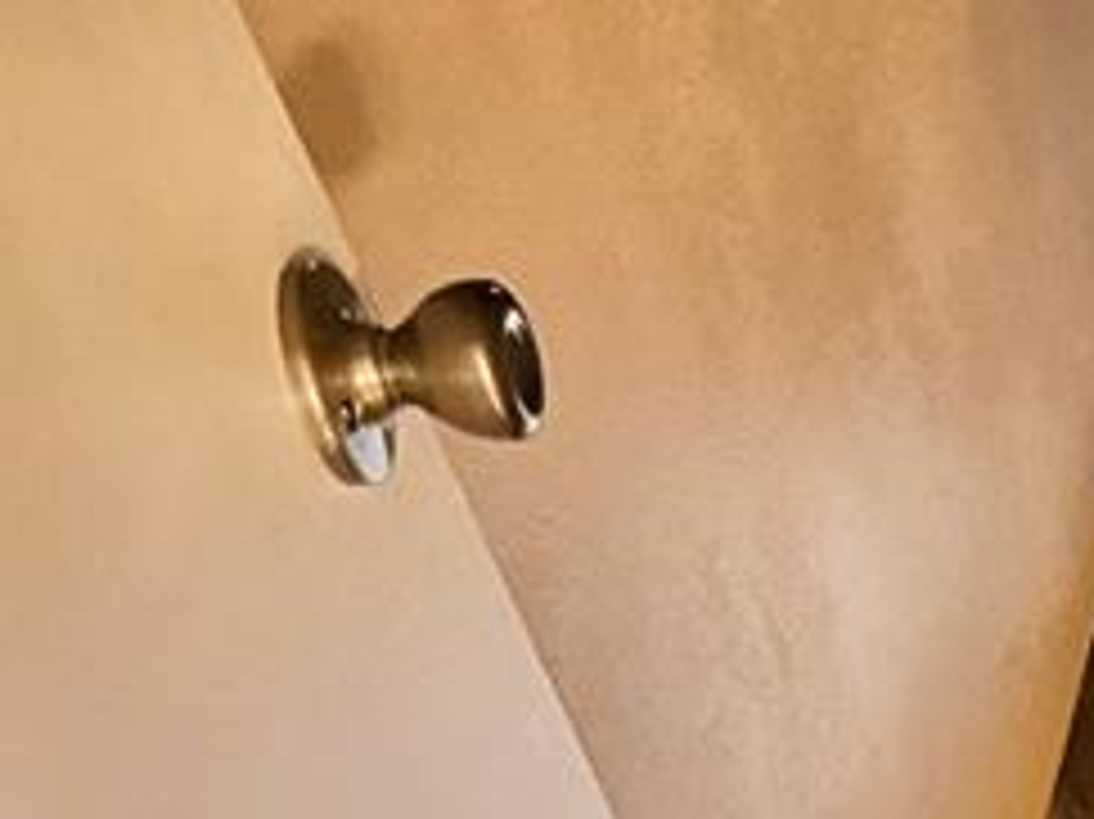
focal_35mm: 101
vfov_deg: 13.0
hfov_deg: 16.2
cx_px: 2003
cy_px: 1548
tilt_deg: -53.9
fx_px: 3190
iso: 800
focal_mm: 6.76
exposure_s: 1/30
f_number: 1.78
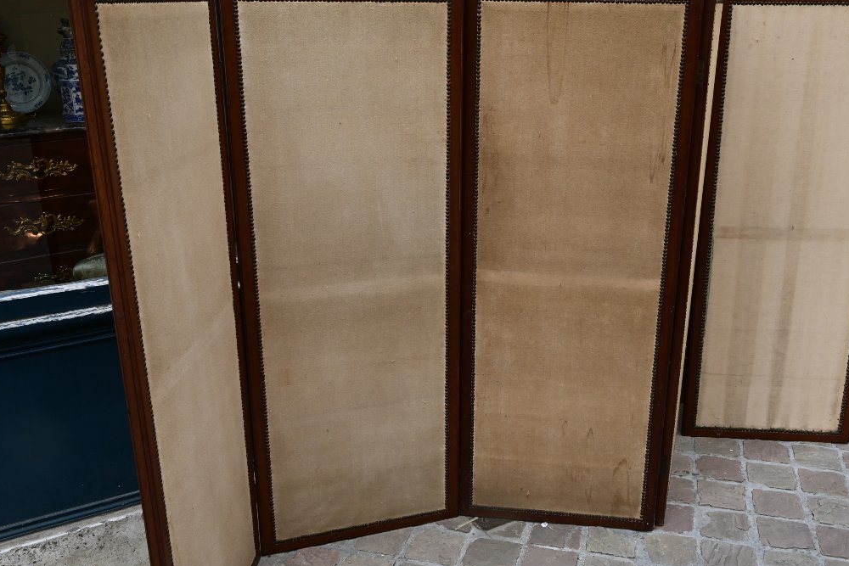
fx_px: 849
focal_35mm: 36
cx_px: 470
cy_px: 265
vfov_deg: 36.9
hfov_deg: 53.0
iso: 400
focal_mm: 20
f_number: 11
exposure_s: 1/100
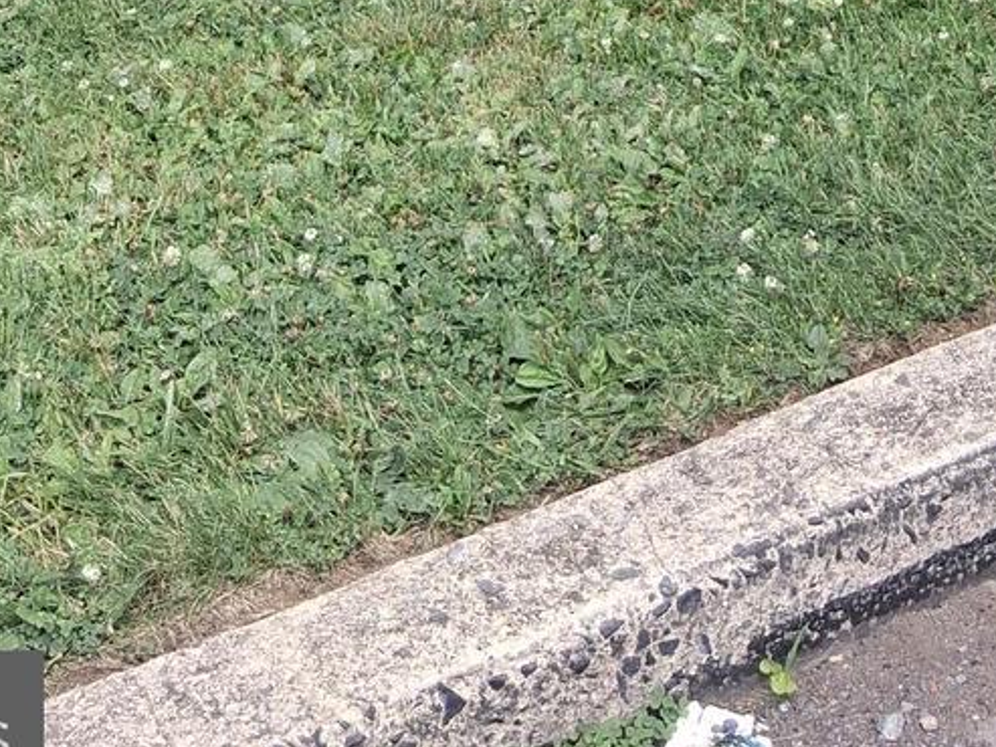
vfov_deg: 15.0
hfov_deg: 23.9
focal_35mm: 81
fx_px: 2331
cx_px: 703
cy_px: -735
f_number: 1.8
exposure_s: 1/100
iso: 25
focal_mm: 3.98
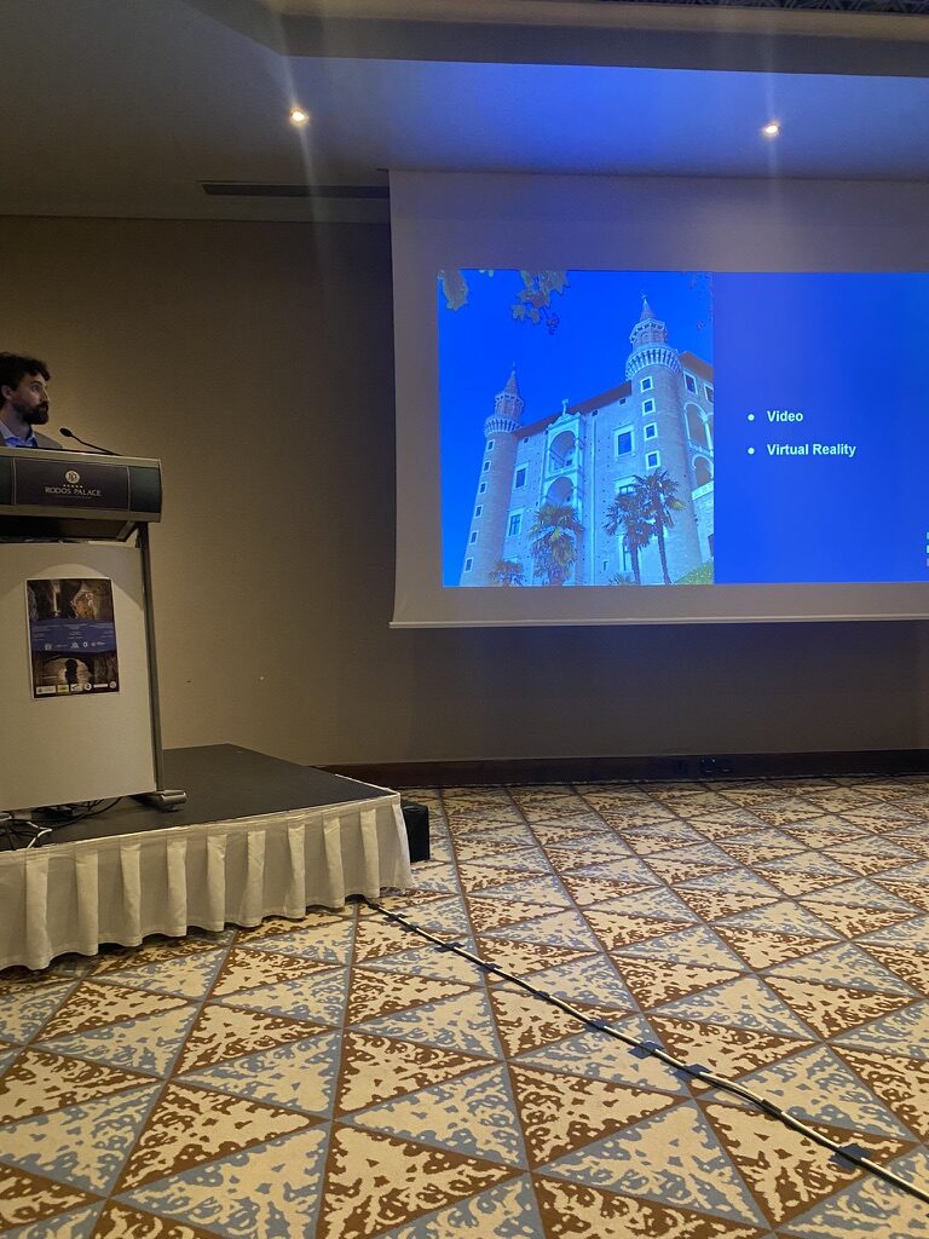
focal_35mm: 26
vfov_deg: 67.3
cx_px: 464
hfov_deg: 53.1
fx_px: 930
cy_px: 620
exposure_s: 1/50
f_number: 1.8
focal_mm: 4.25
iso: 400
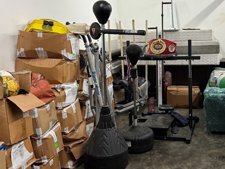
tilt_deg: -5.4
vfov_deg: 30.7
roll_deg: -0.1
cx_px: 154
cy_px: 64
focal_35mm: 47
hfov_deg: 39.8
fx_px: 305
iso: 320
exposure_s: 1/60
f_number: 1.78
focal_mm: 6.76
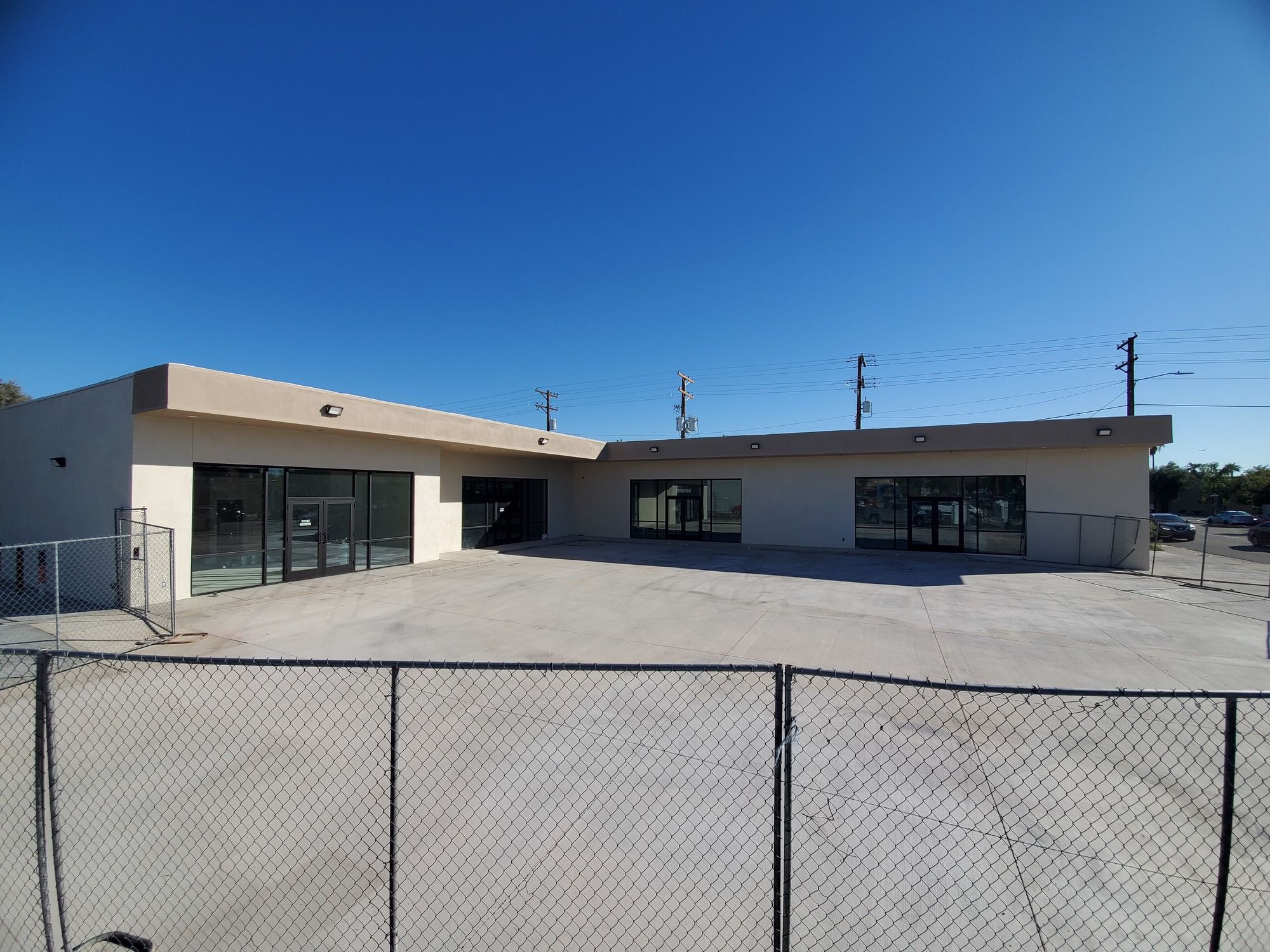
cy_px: 476
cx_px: 635
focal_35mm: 13
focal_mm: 1.8
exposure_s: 1/1361
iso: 50
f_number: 2.2
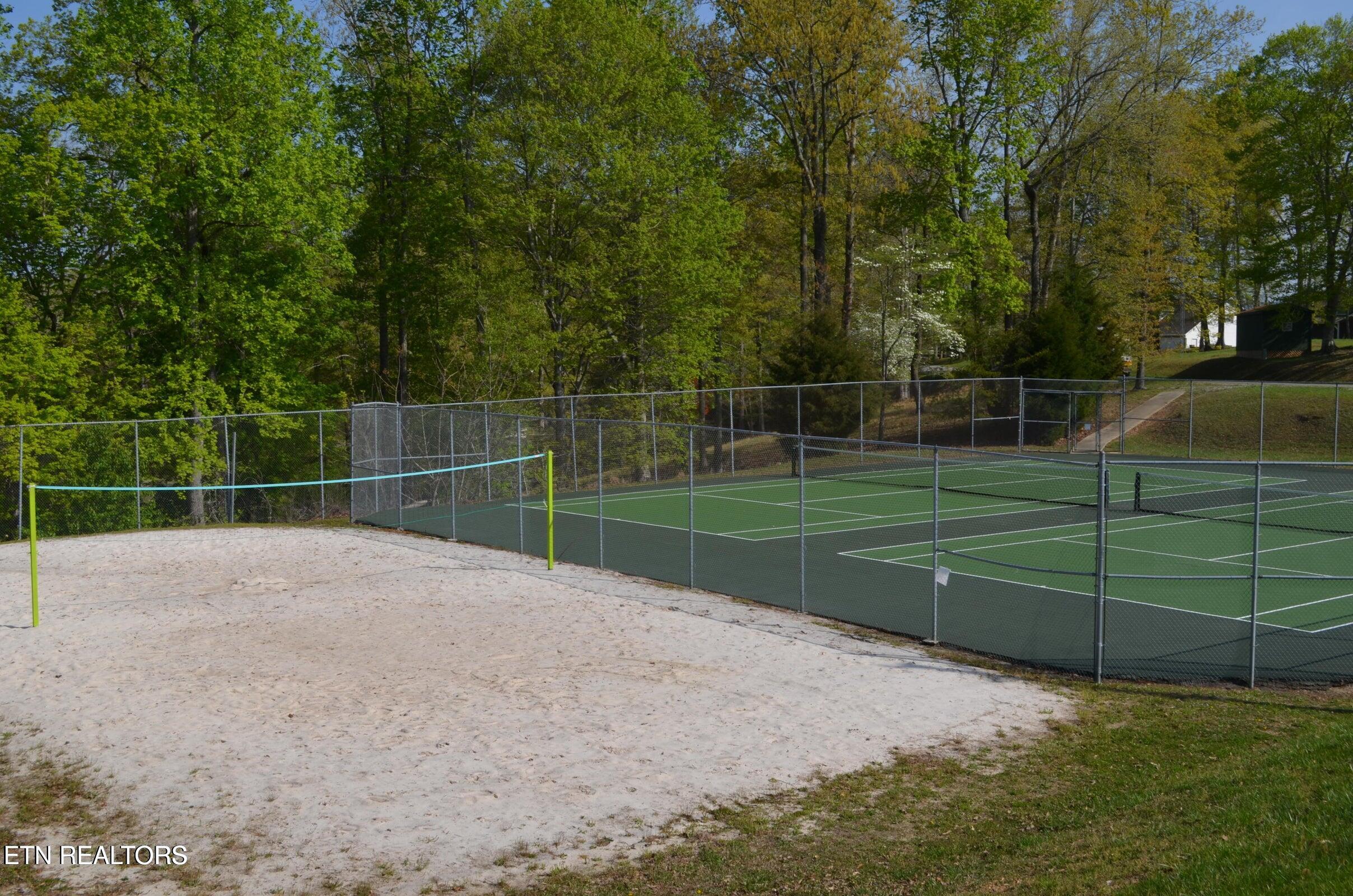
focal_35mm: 39
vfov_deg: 34.1
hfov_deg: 49.6
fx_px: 1463
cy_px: 448
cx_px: 676
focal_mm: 26
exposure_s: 1/200
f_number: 10
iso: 100
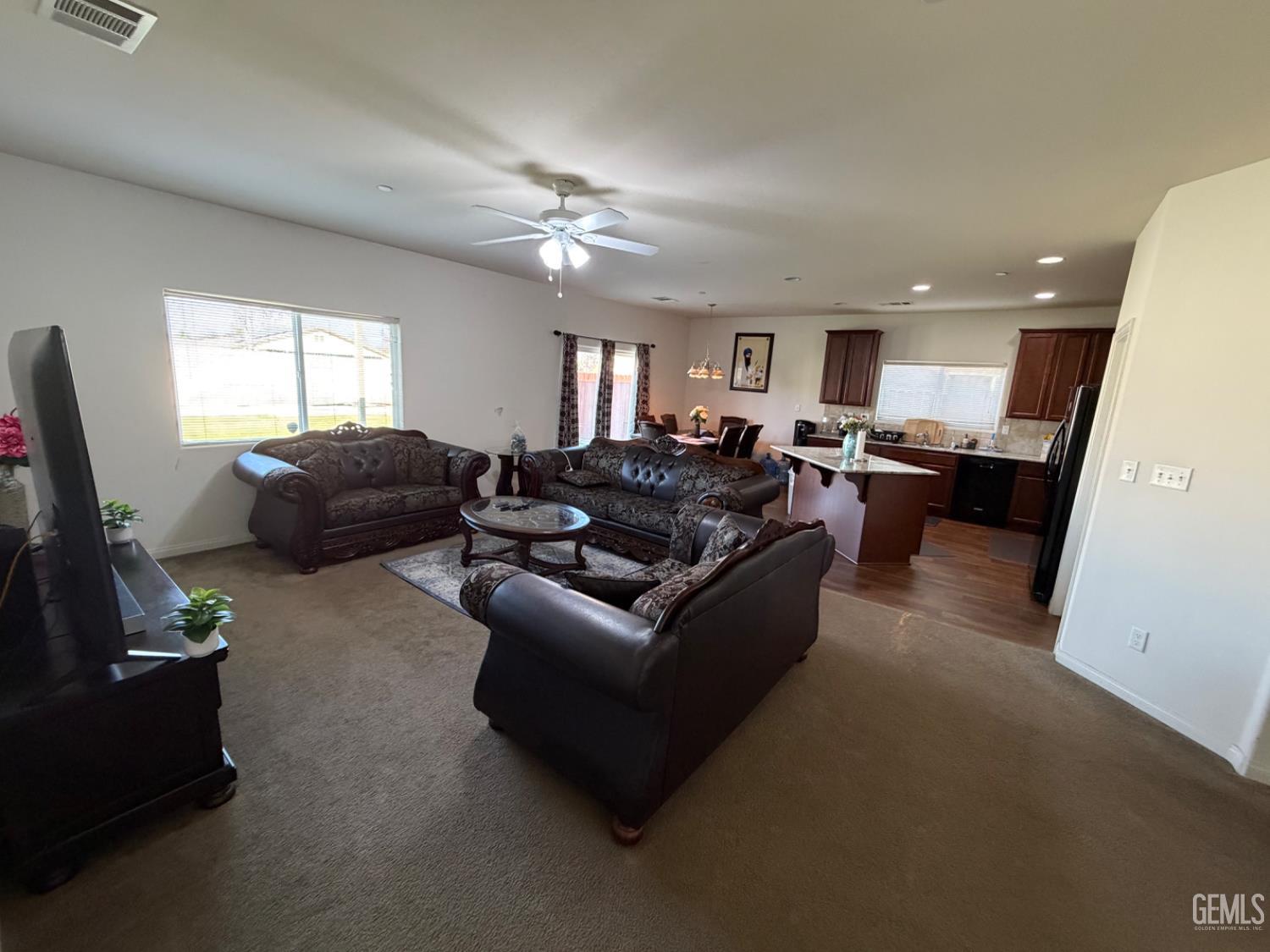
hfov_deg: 102.1
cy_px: 476
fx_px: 514
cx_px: 635
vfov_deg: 85.7
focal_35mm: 14
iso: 400
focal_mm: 2.22
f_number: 2.2
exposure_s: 1/60
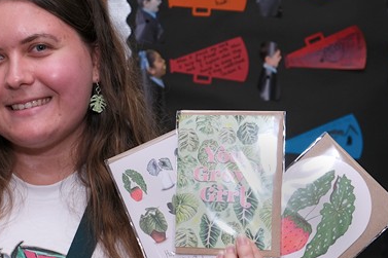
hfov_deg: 25.3
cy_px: 166
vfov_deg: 17.4
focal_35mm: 78
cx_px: 51
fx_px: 840
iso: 400
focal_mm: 27.7
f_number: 4.5
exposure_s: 1/125
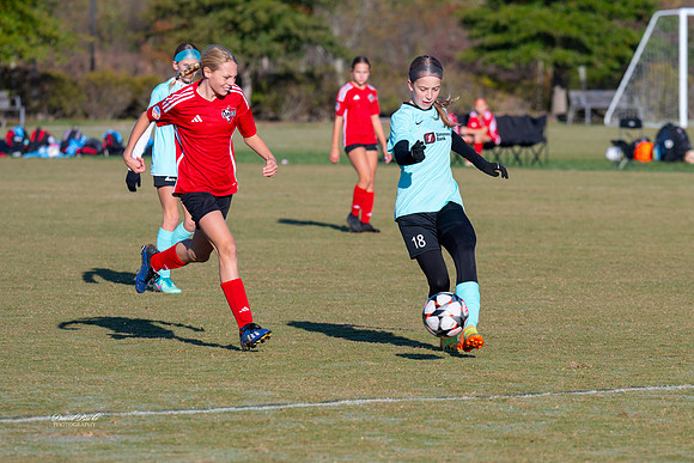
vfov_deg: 4.2
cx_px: 428
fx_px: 6315
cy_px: 297
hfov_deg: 6.3
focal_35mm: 328
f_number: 5.6
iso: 180
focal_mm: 220
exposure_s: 1/1000
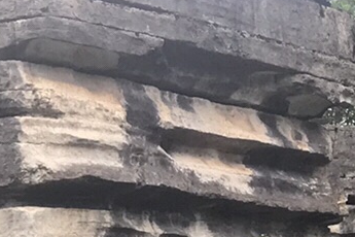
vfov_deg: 8.1
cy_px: 242
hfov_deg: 11.6
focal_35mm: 169
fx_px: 1666
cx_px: 546
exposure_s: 1/100
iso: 32
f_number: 1.8
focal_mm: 3.99
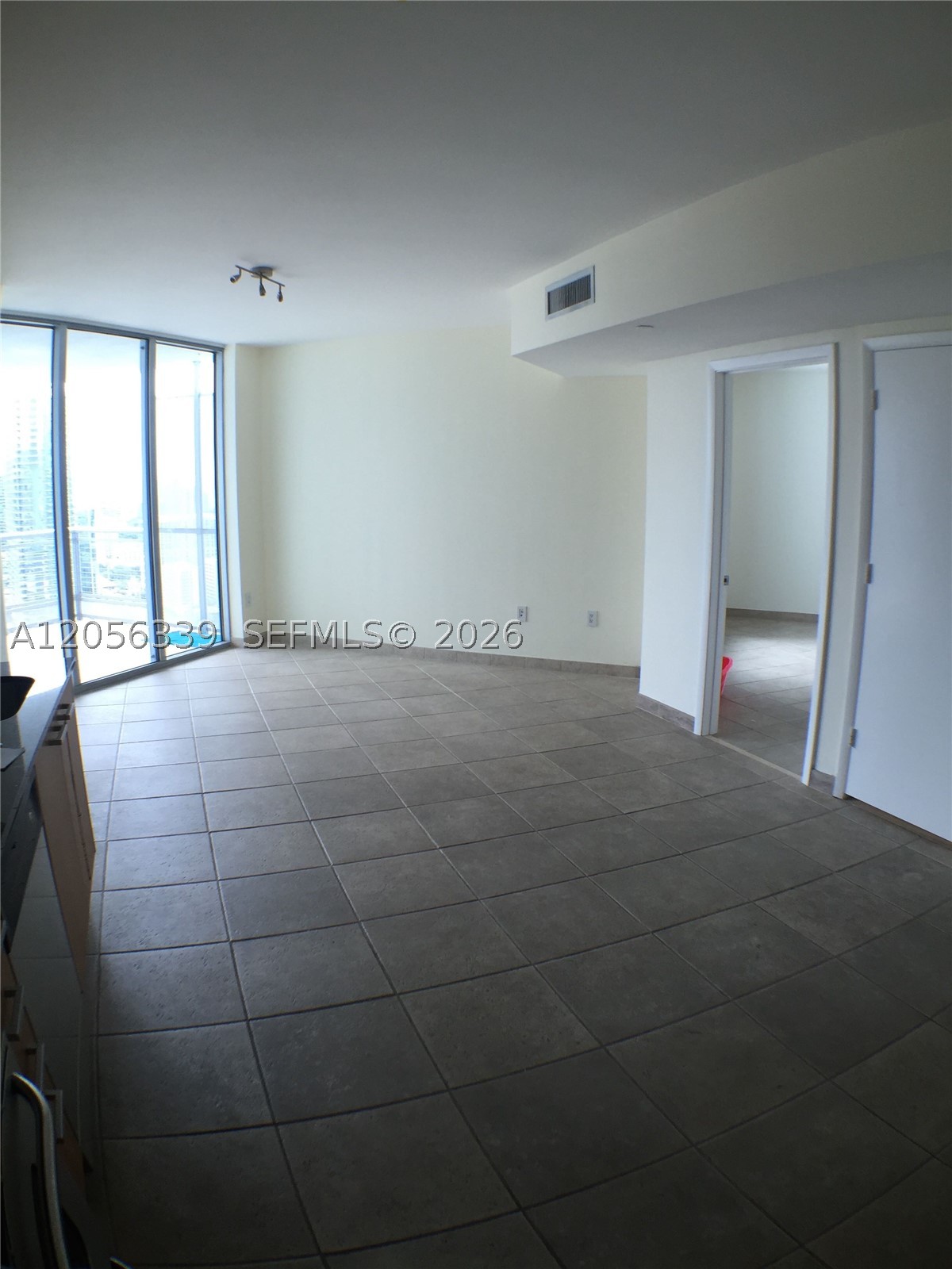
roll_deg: -0.1
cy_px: 634
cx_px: 476
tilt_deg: -10.3
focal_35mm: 29
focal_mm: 4.15
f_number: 2.2
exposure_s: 1/120
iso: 32
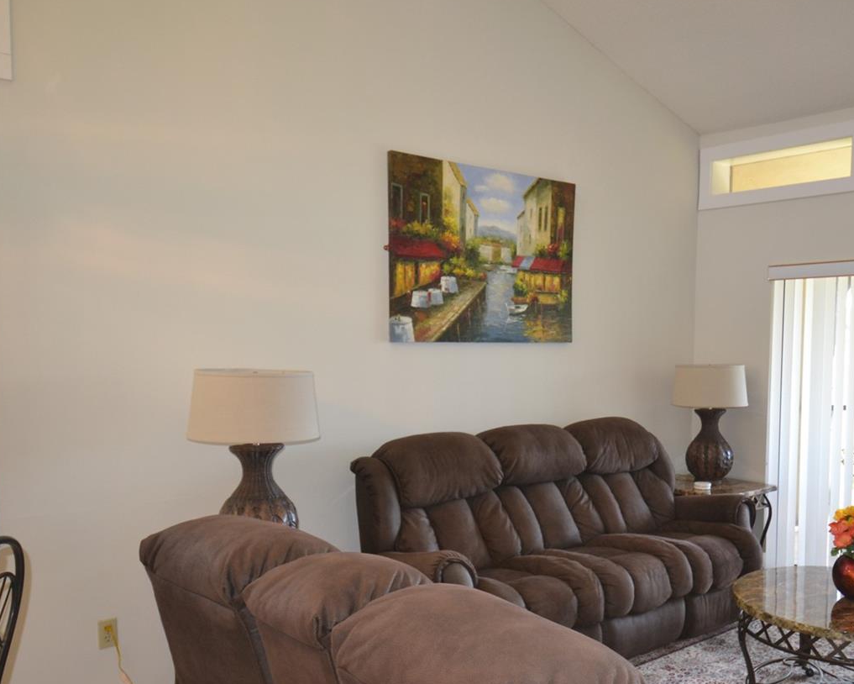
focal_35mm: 31
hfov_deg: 56.0
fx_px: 784
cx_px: 568
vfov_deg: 47.0
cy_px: 396
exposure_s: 1/60
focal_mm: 14
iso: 500
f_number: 4
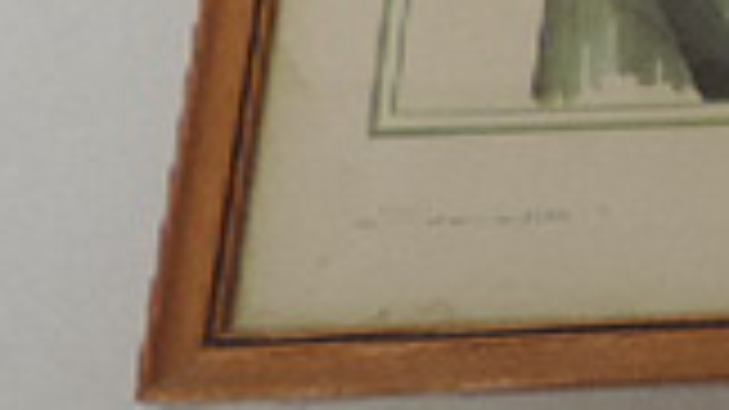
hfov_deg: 17.3
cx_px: 1278
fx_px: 1990
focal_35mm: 103
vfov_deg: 11.1
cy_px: -270
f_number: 3
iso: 320
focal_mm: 4.3
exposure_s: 1/30
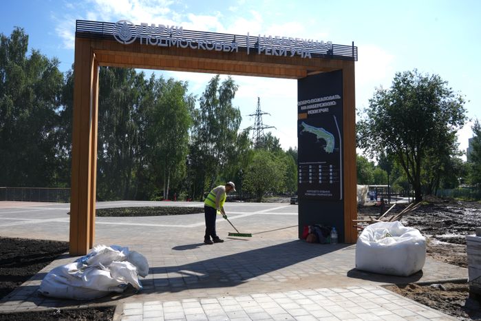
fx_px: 361
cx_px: 240
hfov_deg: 67.4
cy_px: 160
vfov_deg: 47.9
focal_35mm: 27
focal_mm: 27
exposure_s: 1/125
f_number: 10
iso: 80
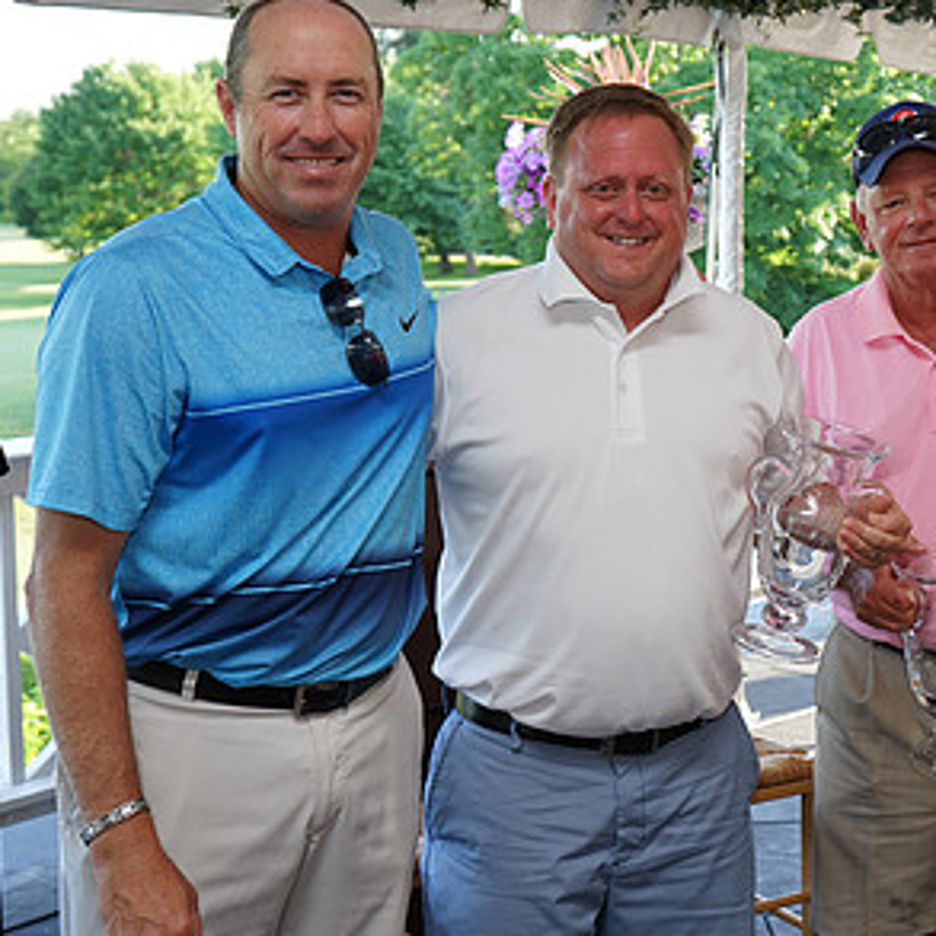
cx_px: 818
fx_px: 1958
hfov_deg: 26.1
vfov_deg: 26.8
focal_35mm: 64
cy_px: 375
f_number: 5
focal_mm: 38
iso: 250
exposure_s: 1/80
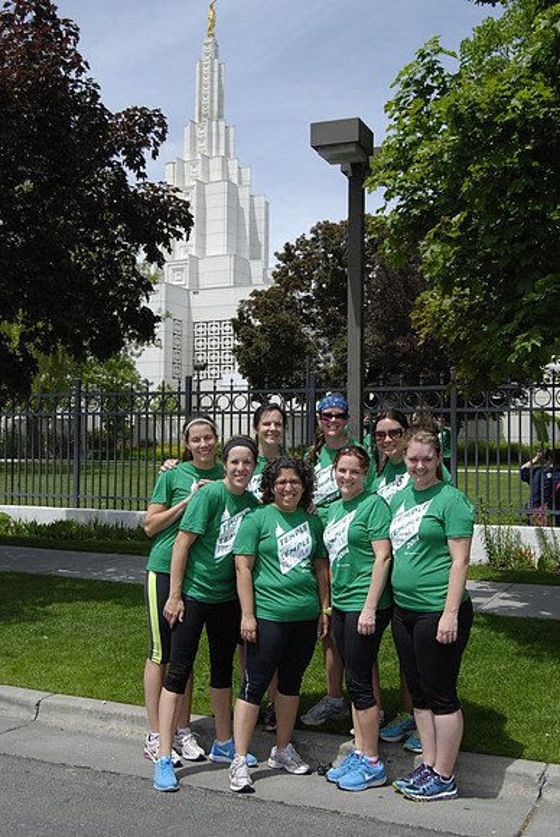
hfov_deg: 34.3
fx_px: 908
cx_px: 280
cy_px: 418
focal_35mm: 39
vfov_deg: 49.5
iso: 400
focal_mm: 26
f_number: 10
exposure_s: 1/800
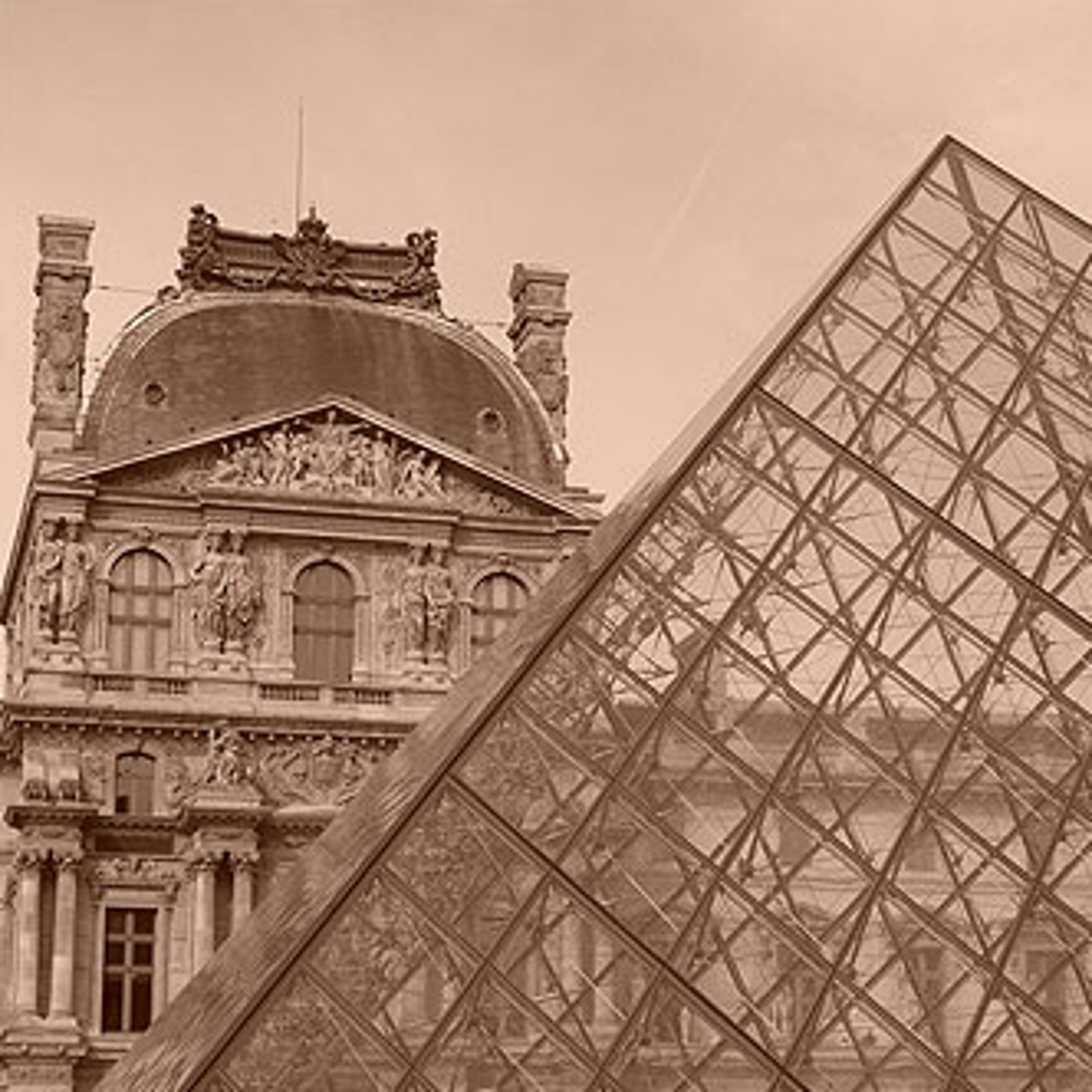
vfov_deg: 21.9
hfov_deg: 21.8
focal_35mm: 79
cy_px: 544
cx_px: 730
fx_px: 2820
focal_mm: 10.9
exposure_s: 1/250
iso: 80
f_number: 7.7
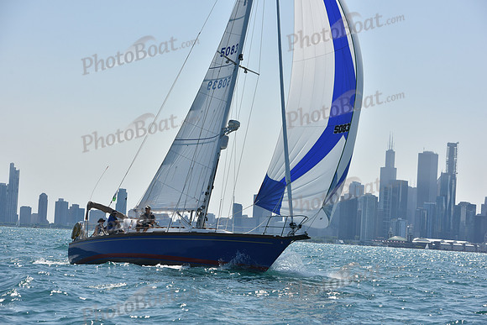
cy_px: 162
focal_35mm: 112
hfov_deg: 18.3
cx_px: 244
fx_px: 1515
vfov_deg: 12.2
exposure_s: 1/1600
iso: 250
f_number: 8
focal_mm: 112
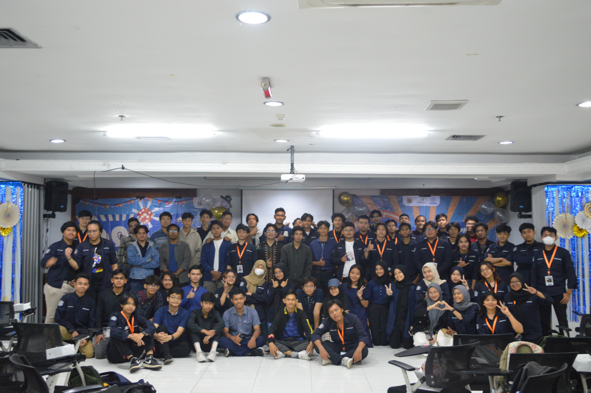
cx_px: 296
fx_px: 590
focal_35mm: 36
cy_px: 196
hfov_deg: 53.2
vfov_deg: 36.8
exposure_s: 1/30
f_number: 5
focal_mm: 24
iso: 2000
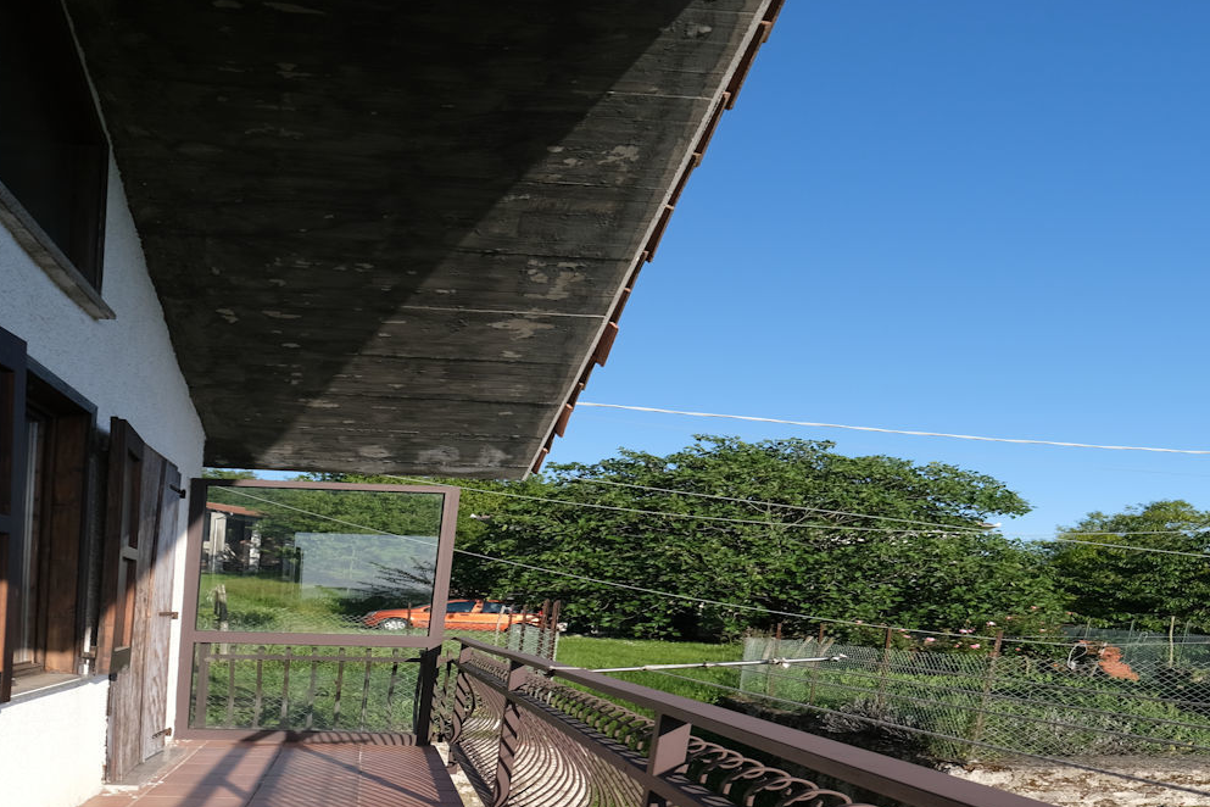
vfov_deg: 42.2
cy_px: 686
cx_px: 498
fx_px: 975
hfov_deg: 63.2
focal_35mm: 29
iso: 200
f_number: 4
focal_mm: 10
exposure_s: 1/1000
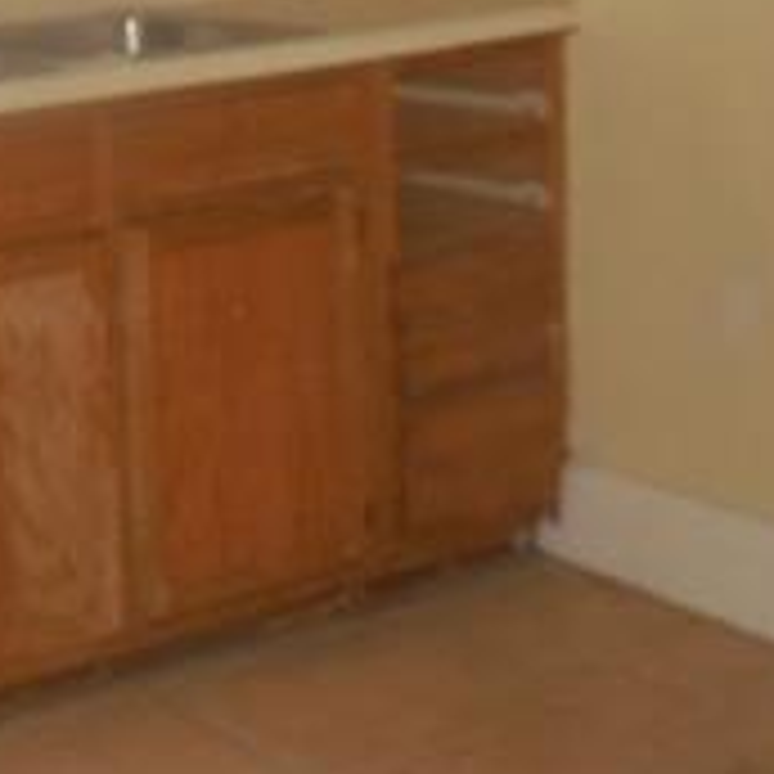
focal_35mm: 82
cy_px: 324
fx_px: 2074
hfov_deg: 20.6
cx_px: 40
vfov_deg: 21.1
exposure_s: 1/25
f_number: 3.7
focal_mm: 4.5
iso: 640
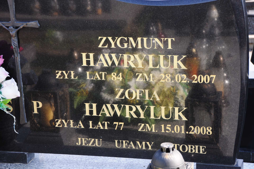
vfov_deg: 14.0
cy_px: 84
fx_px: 687
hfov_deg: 20.9
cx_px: 127
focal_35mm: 98
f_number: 7.1
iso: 200
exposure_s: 1/80
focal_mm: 65
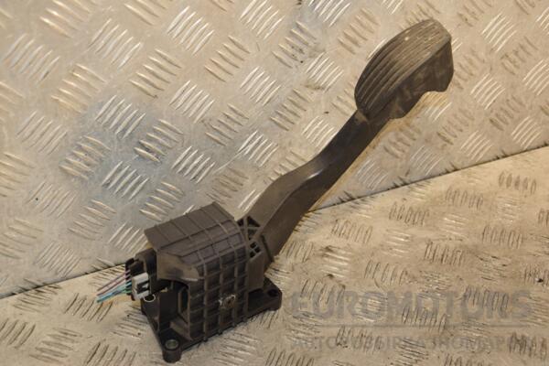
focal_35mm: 63
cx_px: 274
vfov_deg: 21.6
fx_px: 961
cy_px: 183
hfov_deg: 31.9
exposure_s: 1/200
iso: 800
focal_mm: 42
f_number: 5
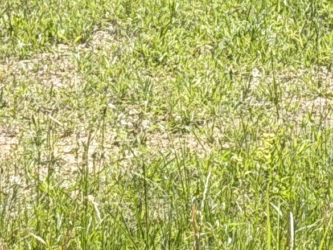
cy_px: -245
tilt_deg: -3.3
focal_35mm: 331
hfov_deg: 6.0
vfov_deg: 4.4
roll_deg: -0.7
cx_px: 201
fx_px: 3185
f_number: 1.78
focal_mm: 6.76
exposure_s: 1/2577
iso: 64
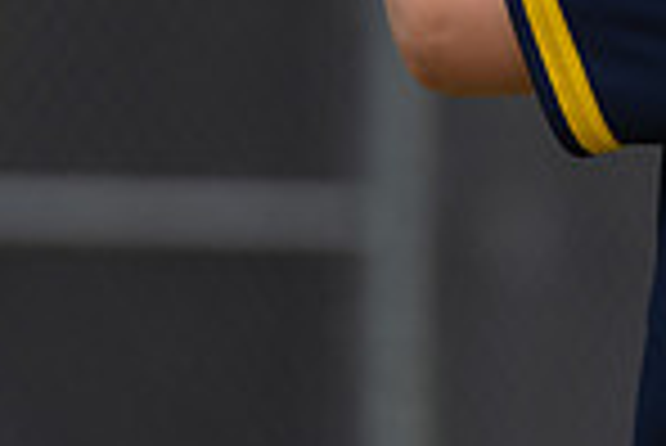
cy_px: -142
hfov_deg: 3.2
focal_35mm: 645
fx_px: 11944
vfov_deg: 2.1
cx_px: 760
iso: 250
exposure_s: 1/320
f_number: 2.8
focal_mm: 165
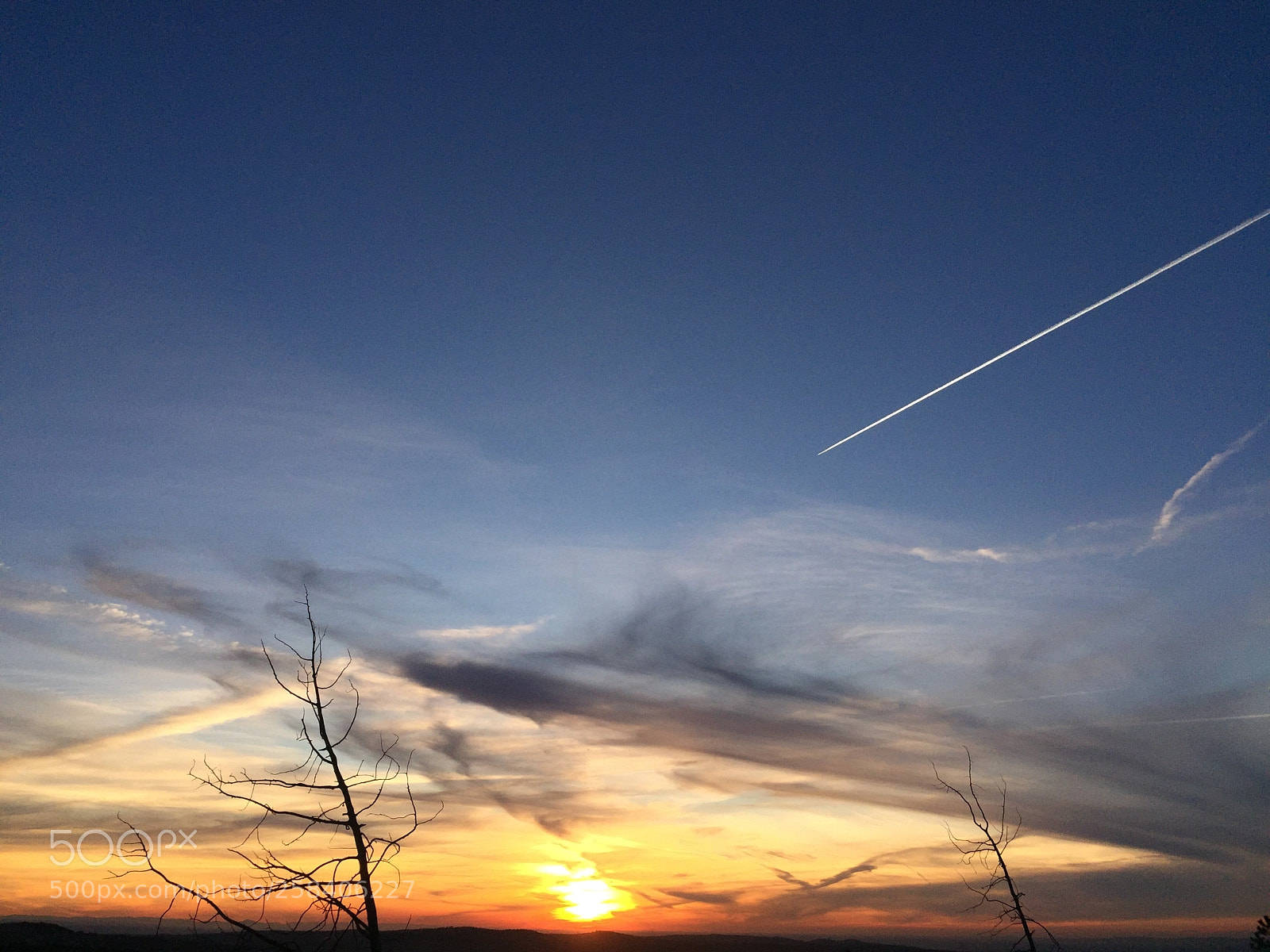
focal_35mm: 29
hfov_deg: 61.7
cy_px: 476
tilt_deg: +22.0
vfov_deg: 48.2
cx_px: 635
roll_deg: -2.3
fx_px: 1064
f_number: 2.2
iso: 32
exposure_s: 1/1799
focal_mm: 4.15
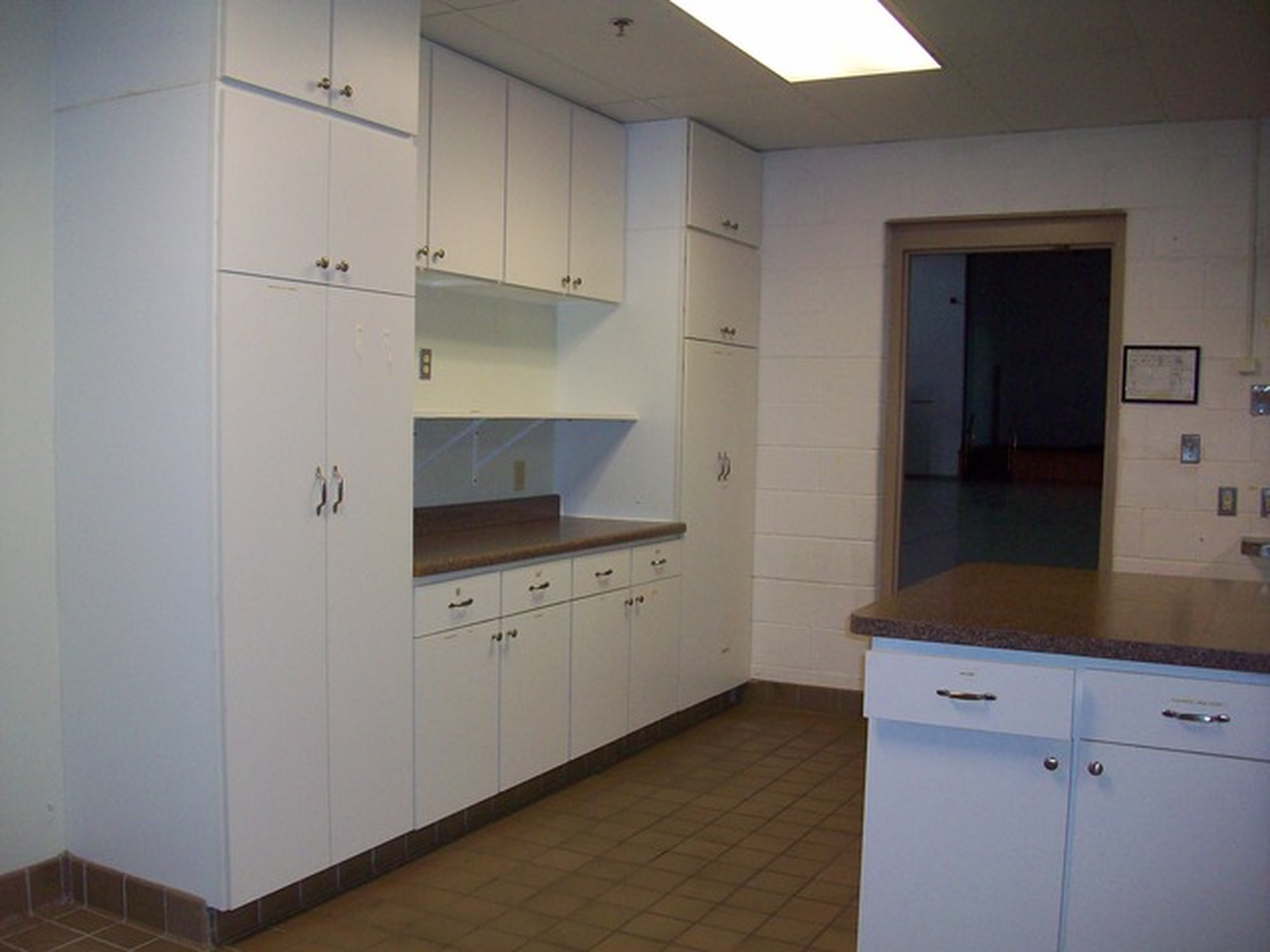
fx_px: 1247
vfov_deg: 41.8
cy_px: 476
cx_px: 635
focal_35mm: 34
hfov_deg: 54.0
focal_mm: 5.7
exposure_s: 1/60
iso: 160
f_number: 2.8
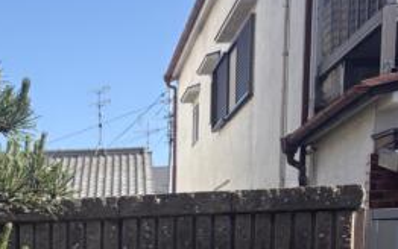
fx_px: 912
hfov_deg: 23.1
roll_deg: +0.7
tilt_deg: -3.6
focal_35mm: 84
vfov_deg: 14.5
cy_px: 372
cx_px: -41
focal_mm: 5.96
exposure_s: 1/1901
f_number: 1.6
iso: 64
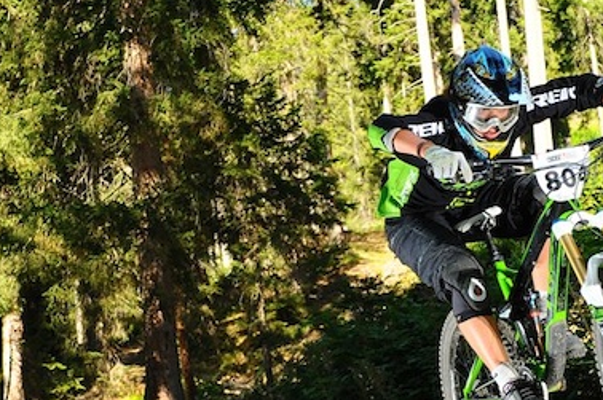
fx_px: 1489
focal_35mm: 89
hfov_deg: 22.9
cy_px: 274
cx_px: 333
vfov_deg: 15.3
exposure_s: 1/400
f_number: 6.3
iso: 640
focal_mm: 42
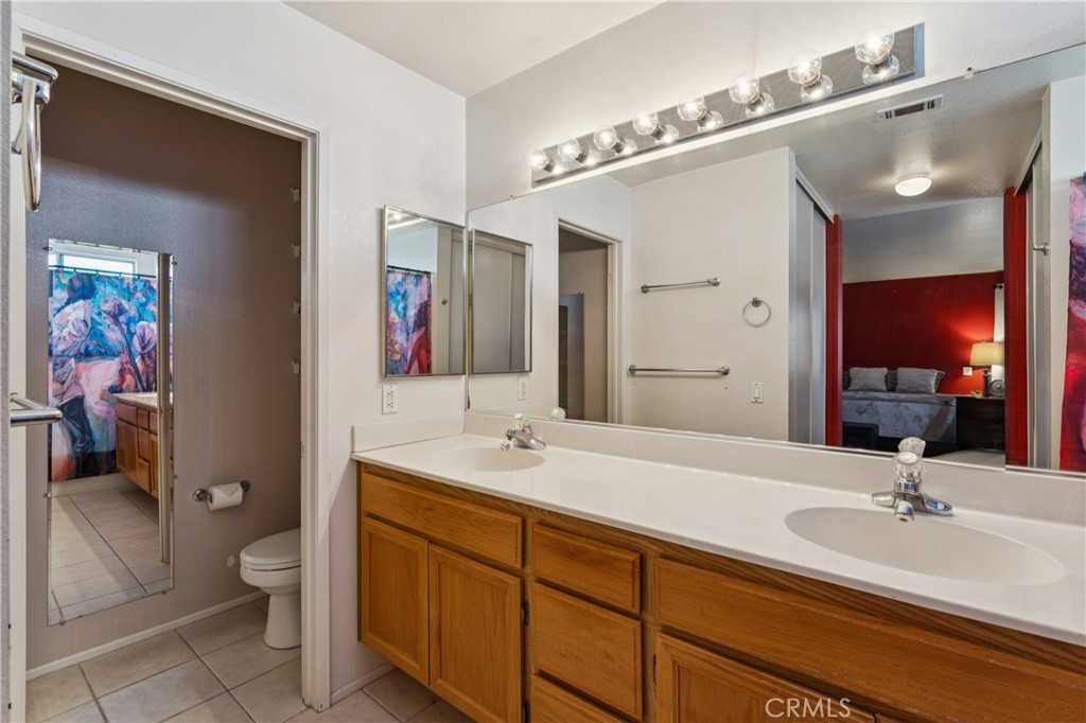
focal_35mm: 16
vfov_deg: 72.4
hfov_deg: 95.3
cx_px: 543
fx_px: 495
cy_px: 362
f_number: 13
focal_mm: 16.4
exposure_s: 1/1.67
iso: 100
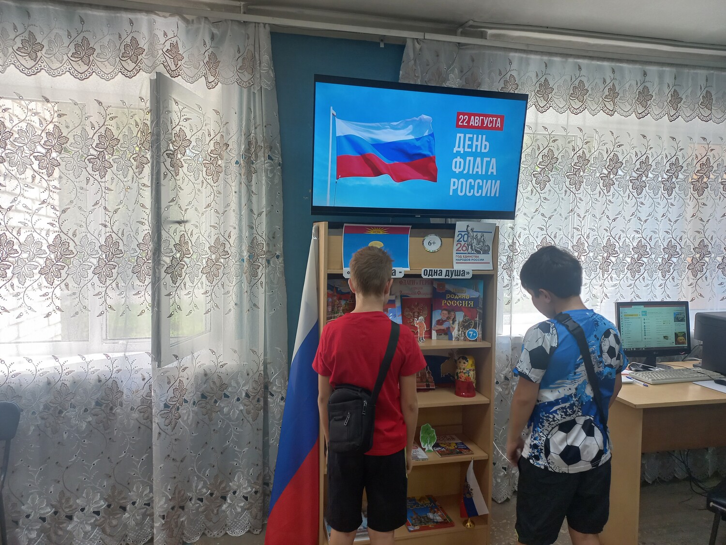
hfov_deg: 69.4
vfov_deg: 54.9
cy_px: 272
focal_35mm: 25
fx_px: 524
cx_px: 363
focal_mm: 4.6
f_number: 1.8
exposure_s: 1/50
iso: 50
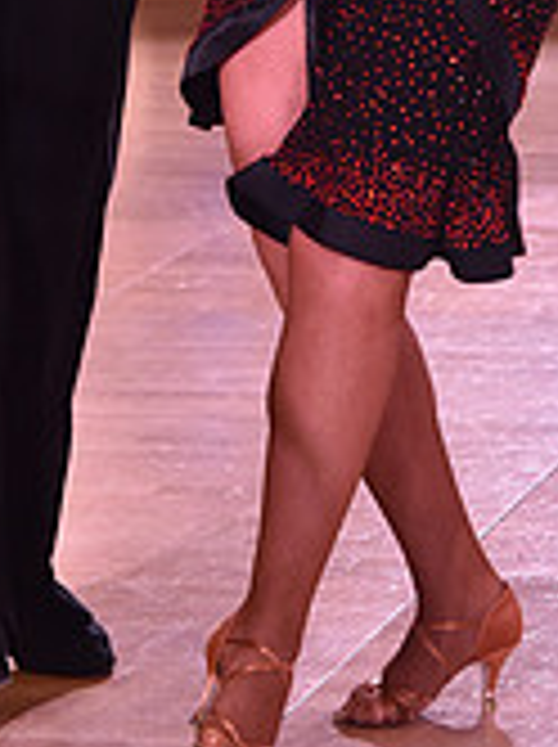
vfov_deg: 6.9
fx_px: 6163
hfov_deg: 5.2
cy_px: -279
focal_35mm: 286
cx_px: 223
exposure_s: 1/250
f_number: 4.5
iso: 1250
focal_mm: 85
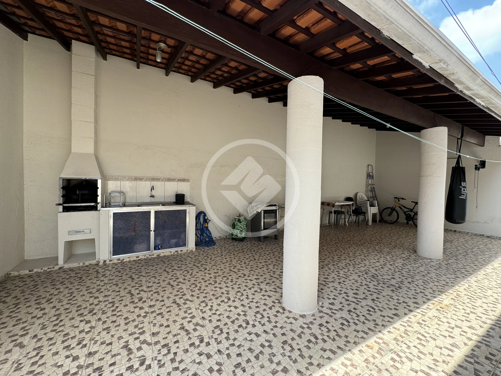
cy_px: 188
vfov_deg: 85.7
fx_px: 203
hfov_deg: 102.1
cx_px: 250
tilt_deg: -1.0
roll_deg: -0.9
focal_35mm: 14
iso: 40
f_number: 2.2
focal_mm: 2.22
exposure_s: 1/136
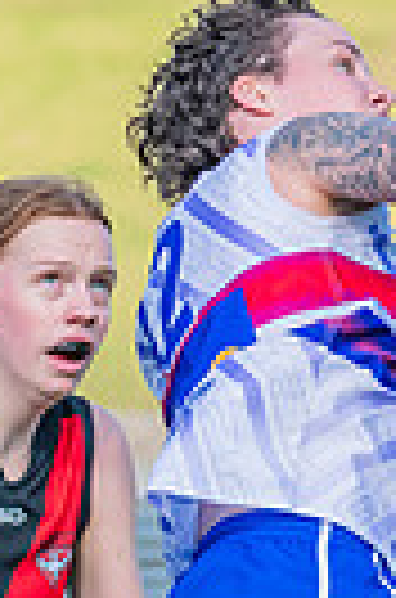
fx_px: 16220
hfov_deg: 1.4
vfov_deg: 2.1
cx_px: 264
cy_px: 646
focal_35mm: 978
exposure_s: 1/1250
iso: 800
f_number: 8
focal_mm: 170
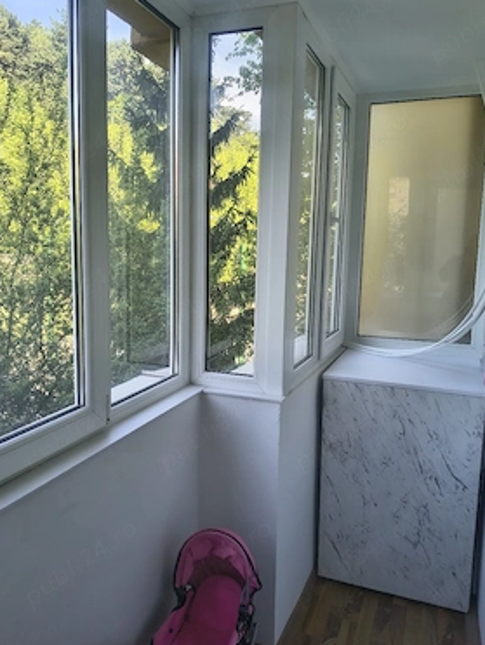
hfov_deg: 49.8
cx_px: 250
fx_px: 522
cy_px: 313
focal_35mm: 28
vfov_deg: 63.4
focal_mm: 4.81
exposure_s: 1/294
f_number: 1.8
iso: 101
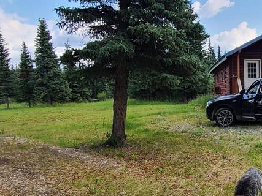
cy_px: 116
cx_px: 230
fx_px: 295
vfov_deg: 36.7
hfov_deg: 44.1
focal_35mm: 39
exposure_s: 1/732
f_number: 2.2
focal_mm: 2.2
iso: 50
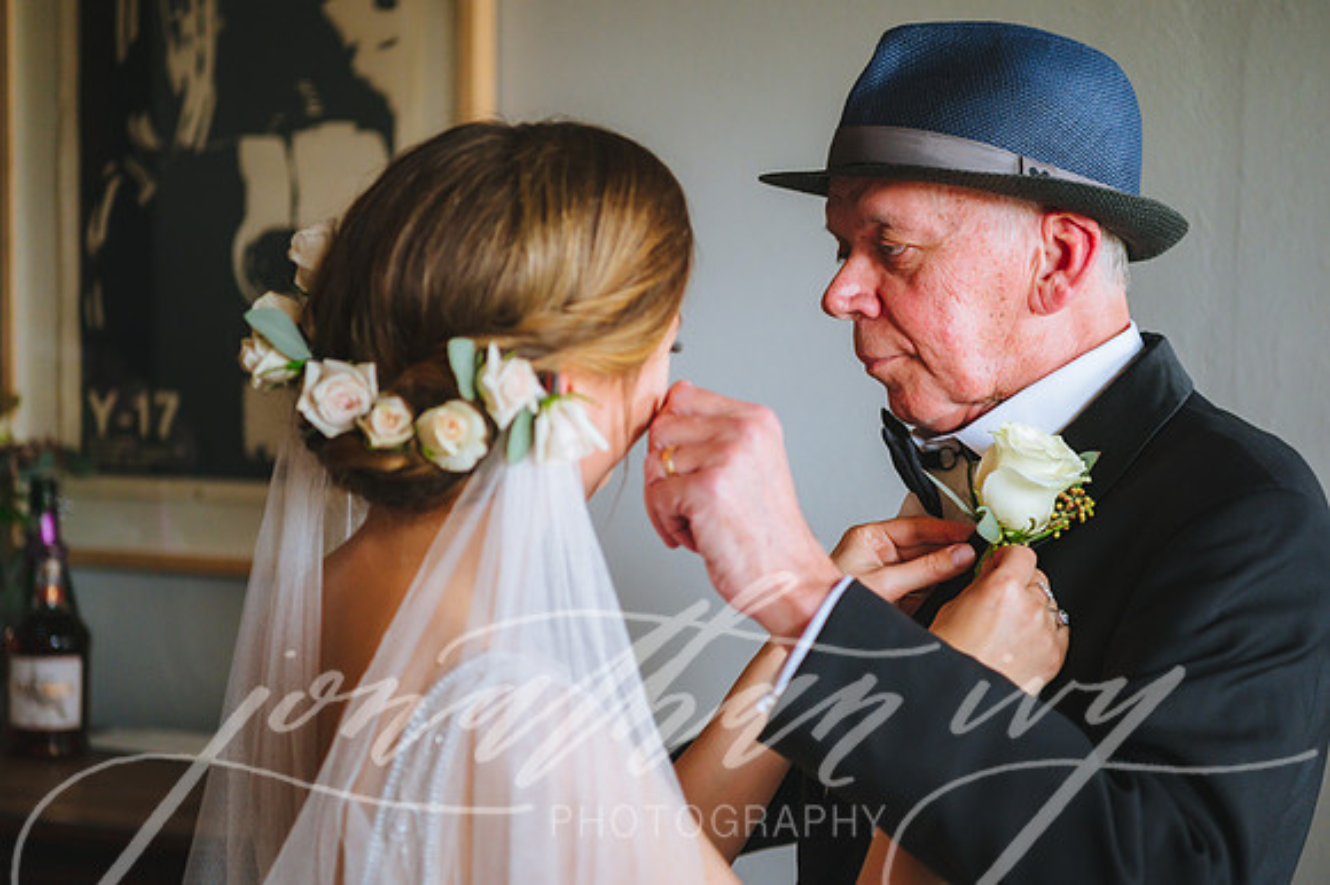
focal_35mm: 70
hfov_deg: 28.9
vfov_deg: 19.4
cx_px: 665
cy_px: 442
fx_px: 2585
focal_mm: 70
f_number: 2.8
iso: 1600
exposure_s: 1/250
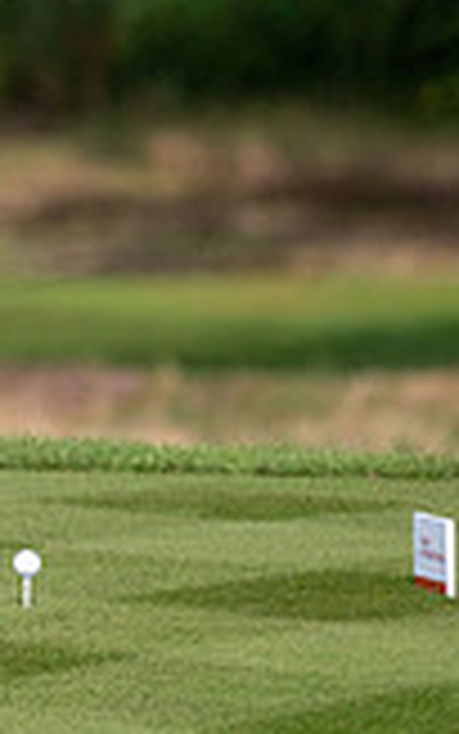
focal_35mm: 1085
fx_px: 21697
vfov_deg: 1.9
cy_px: 11
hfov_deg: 1.2
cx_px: -693
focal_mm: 300
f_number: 4.5
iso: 400
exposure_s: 1/4000
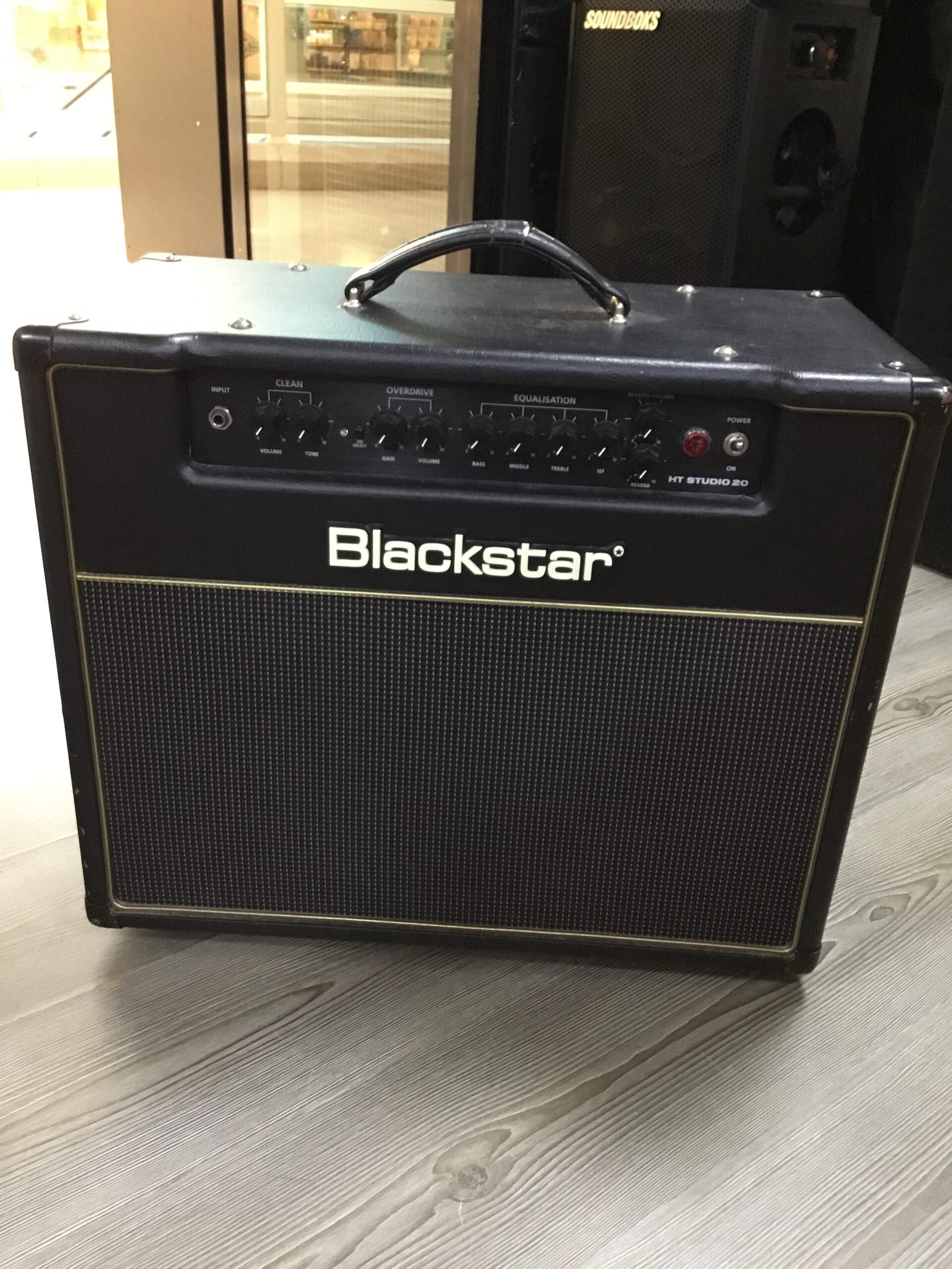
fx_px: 1137
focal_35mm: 31
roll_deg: -2.4
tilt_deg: -27.1
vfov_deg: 58.4
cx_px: 476
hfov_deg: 45.4
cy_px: 634
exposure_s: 1/17
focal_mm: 3.3
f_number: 2.4
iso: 320
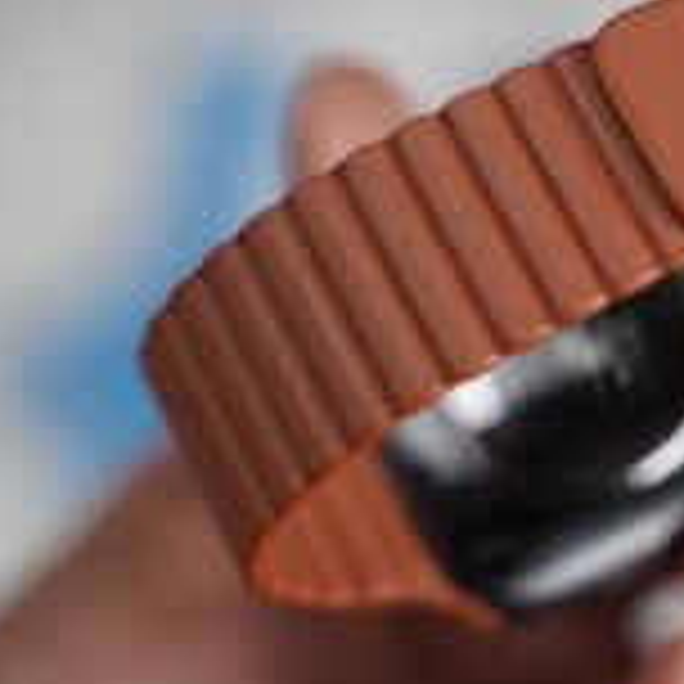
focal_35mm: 143
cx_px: 634
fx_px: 3197
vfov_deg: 12.2
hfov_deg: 12.1
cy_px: 236
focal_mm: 64
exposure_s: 1/90
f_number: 3.5
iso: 1250
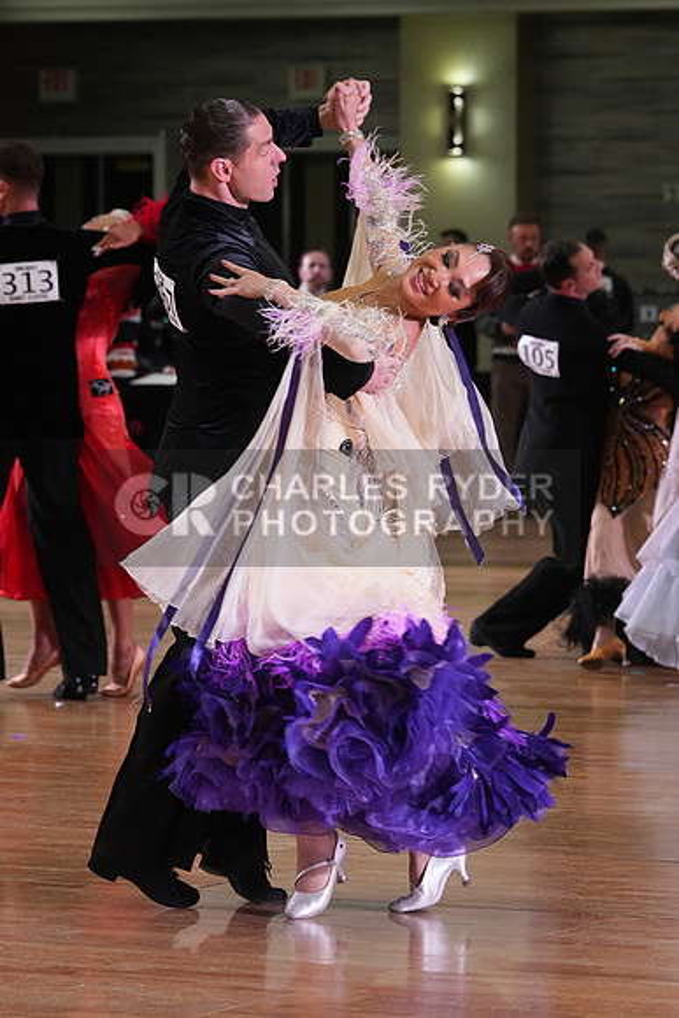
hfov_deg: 6.9
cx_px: 340
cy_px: 509
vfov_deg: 10.3
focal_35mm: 200
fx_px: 5655
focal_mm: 200
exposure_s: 1/200
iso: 4000
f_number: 8
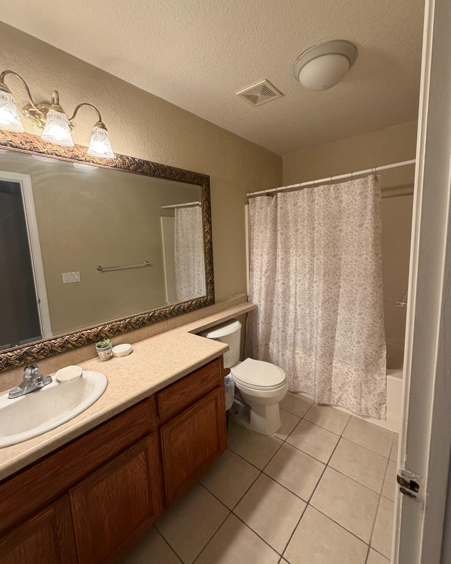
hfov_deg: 84.0
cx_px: 230
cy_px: 274
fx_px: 250
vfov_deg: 96.8
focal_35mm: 15
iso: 200
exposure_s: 1/60
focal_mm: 2.22
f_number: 2.2
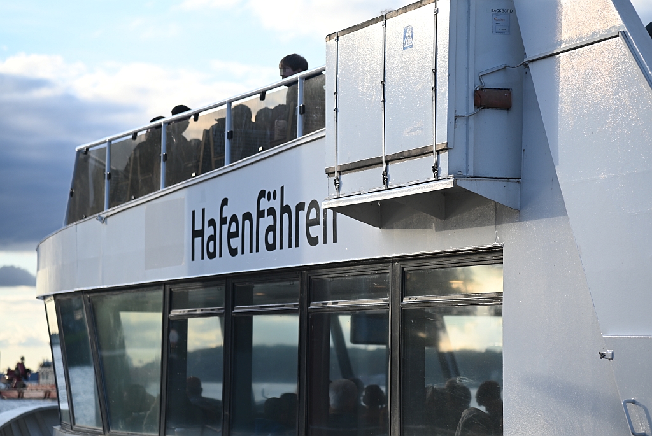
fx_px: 2175
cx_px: 326
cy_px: 218
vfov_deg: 11.4
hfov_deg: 17.0
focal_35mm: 120
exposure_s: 1/250
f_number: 4
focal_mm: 120
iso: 100
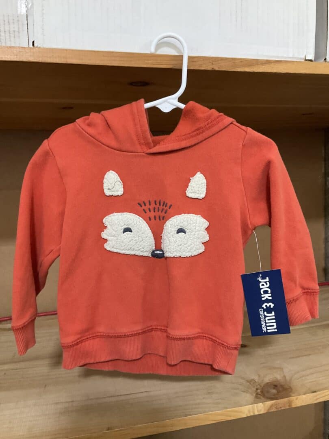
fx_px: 367
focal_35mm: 29
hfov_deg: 48.2
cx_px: 164
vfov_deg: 61.7
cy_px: 220
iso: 250
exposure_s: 1/60
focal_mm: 3
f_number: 1.8
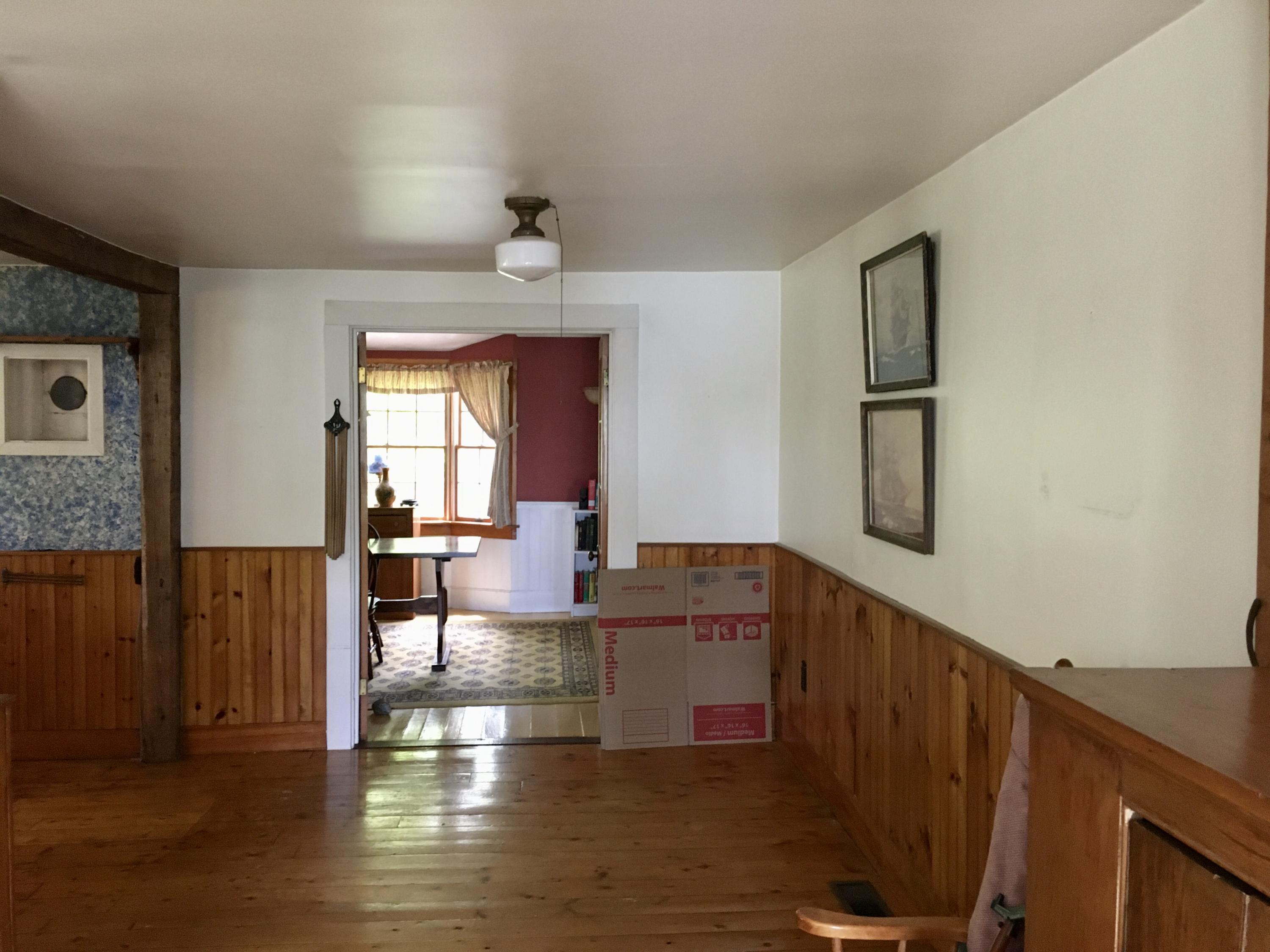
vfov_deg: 48.2
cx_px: 635
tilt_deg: -1.3
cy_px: 476
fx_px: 1064
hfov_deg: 61.7
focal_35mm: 29
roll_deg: -0.6
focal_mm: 4.15
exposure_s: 1/20
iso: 200
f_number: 2.2
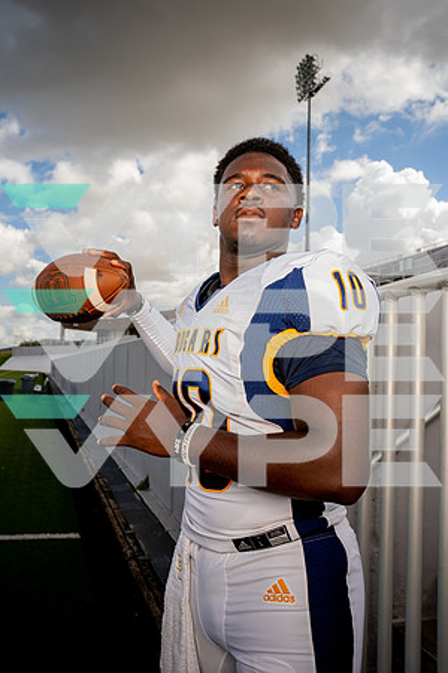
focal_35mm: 31
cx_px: 224
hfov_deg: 42.3
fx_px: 579
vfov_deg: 60.3
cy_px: 336
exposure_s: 1/250
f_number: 8
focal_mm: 31
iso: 125
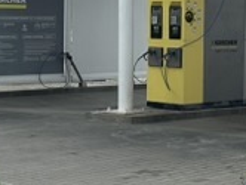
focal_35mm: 148
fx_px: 1053
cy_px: 77
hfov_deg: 13.2
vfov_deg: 10.0
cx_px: 245
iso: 80
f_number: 1.78
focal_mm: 6.86
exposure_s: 1/2732
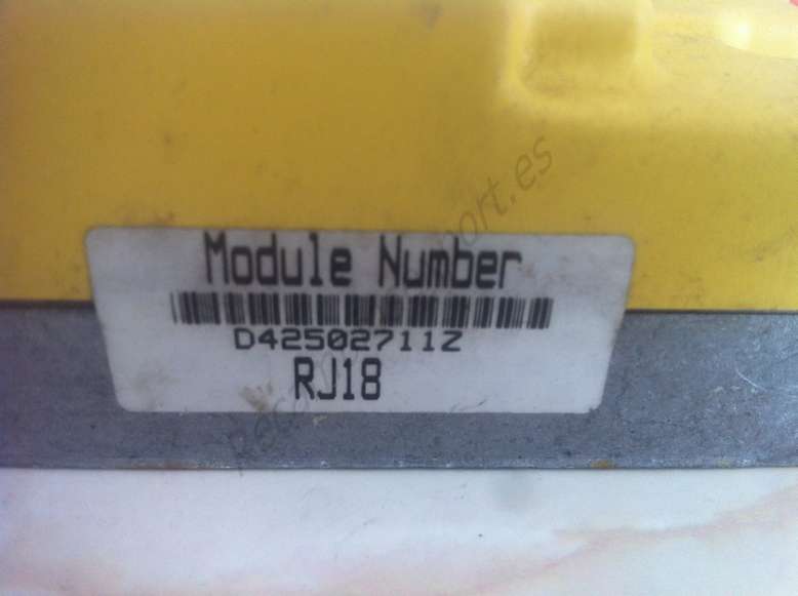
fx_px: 806
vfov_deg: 40.6
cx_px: 399
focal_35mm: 35
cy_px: 298
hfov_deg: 52.7
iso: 80
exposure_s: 1/30
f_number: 2.8
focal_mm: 3.85
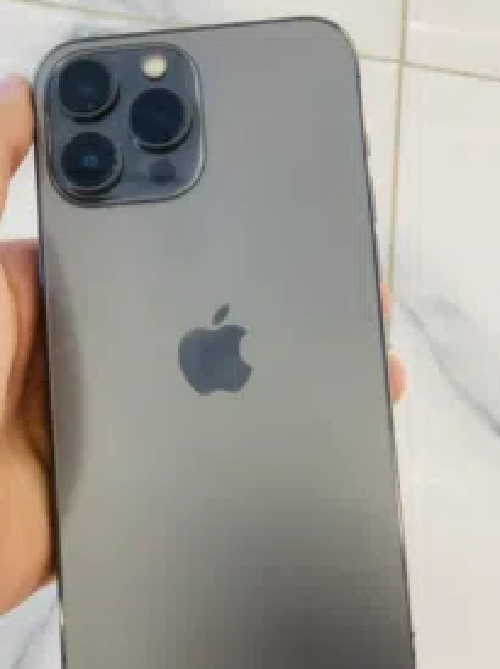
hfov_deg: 19.3
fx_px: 1466
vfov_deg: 25.7
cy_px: 303
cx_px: 171
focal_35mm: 76
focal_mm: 6
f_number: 2.4
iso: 40
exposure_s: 1/100
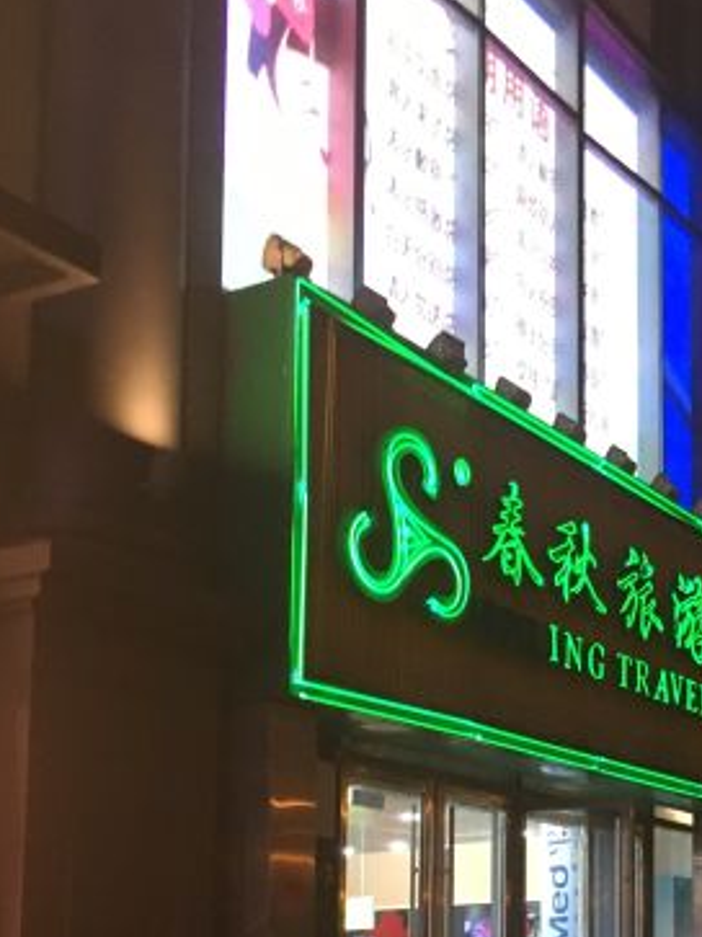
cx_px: 647
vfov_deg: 32.6
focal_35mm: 56
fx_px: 1515
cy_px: 849
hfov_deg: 25.2
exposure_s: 1/25
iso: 200
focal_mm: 4.15
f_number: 2.2
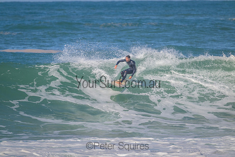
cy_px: 78
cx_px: 118
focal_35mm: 800
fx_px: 5223
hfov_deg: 2.6
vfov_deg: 1.7
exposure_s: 1/2000
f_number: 11
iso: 1000
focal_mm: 800
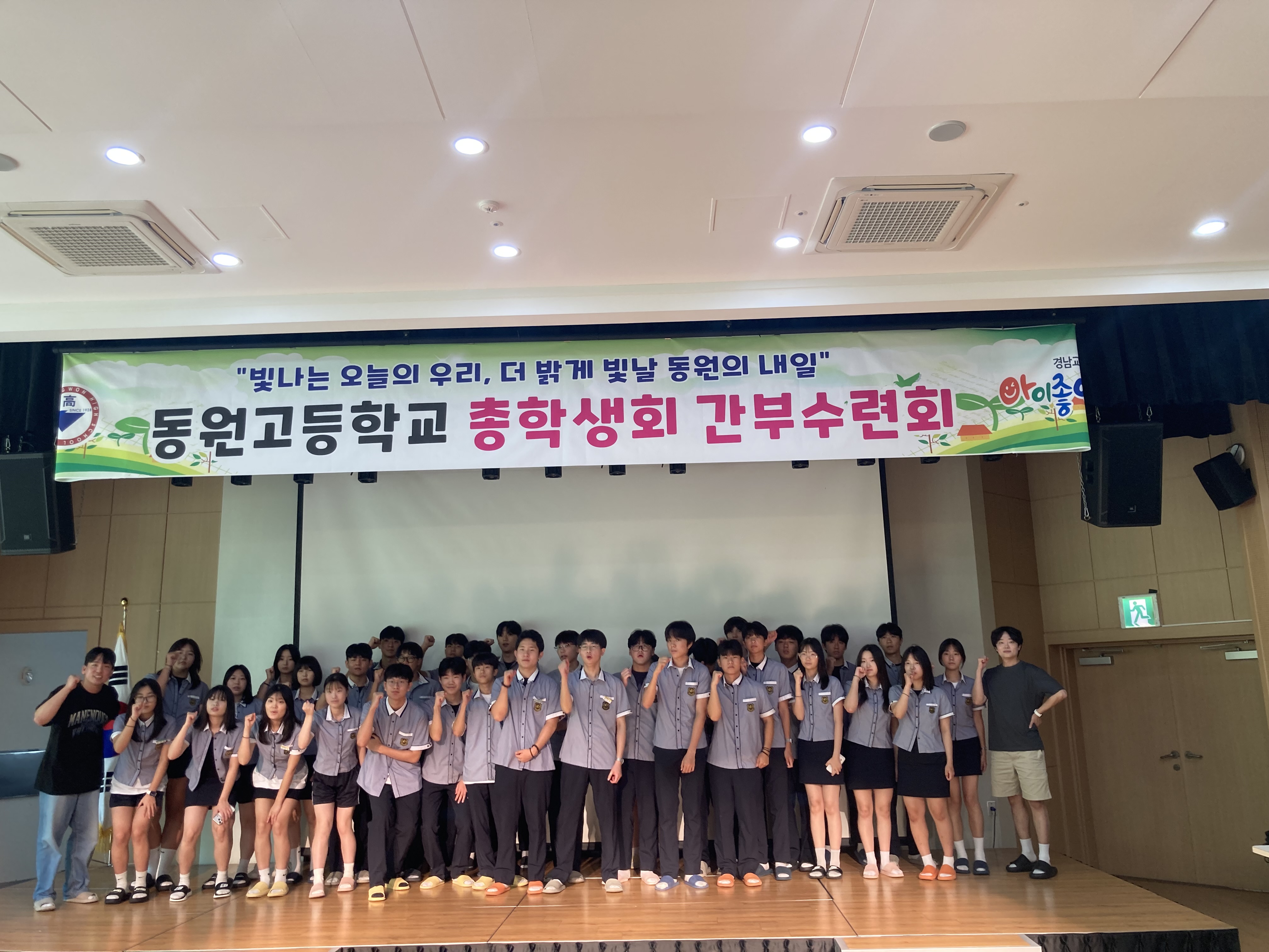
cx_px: 634
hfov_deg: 63.4
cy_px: 476
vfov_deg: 49.7
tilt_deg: +12.4
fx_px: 1026
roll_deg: +0.4
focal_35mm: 28
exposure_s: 1/60
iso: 50
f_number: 1.8
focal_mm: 3.99
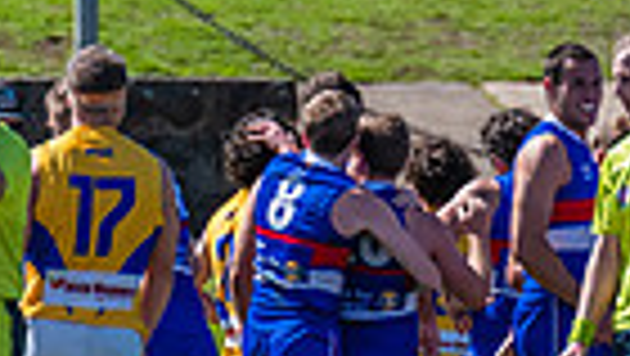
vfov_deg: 0.5
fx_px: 37933
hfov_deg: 1.0
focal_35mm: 2269
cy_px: 461
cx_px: 497
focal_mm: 420
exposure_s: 1/2000
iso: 800
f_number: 6.3
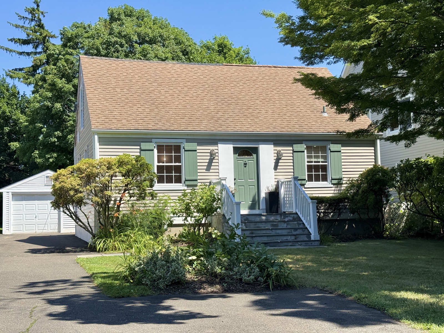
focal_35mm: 48
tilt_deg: +5.2
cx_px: 222
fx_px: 616
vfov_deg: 30.3
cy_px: 166
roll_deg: +1.7
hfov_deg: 39.7
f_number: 1.78
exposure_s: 1/2762
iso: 64
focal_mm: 6.76
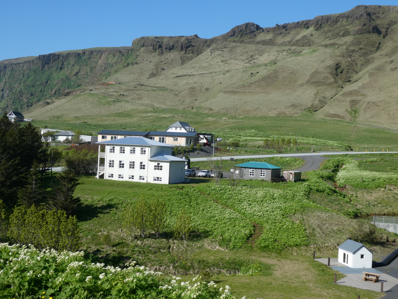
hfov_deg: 40.4
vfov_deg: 30.9
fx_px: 540
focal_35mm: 47
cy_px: 150
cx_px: 199
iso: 80
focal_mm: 8.4
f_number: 4
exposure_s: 1/640
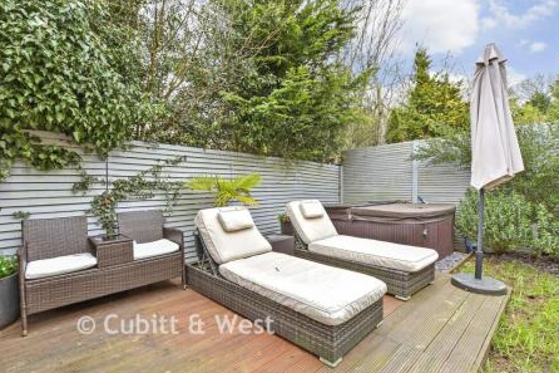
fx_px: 248
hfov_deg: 96.7
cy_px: 188
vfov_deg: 73.7
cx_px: 271
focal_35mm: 16
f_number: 8
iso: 160
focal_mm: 10
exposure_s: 1/30
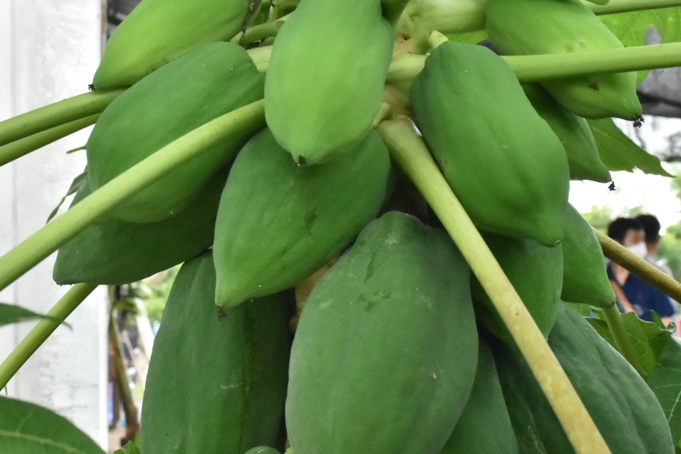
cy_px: 286
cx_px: 331
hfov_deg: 23.2
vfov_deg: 15.6
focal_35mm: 88
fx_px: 1662
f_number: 8
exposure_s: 1/250
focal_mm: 35
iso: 3200
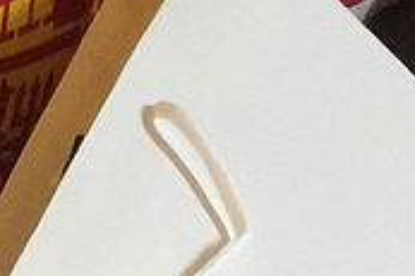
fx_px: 2568
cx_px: -672
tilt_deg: -54.5
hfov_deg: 8.3
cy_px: 1032
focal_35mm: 223
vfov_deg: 5.5
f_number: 2.2
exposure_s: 1/17
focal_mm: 4.15
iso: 64
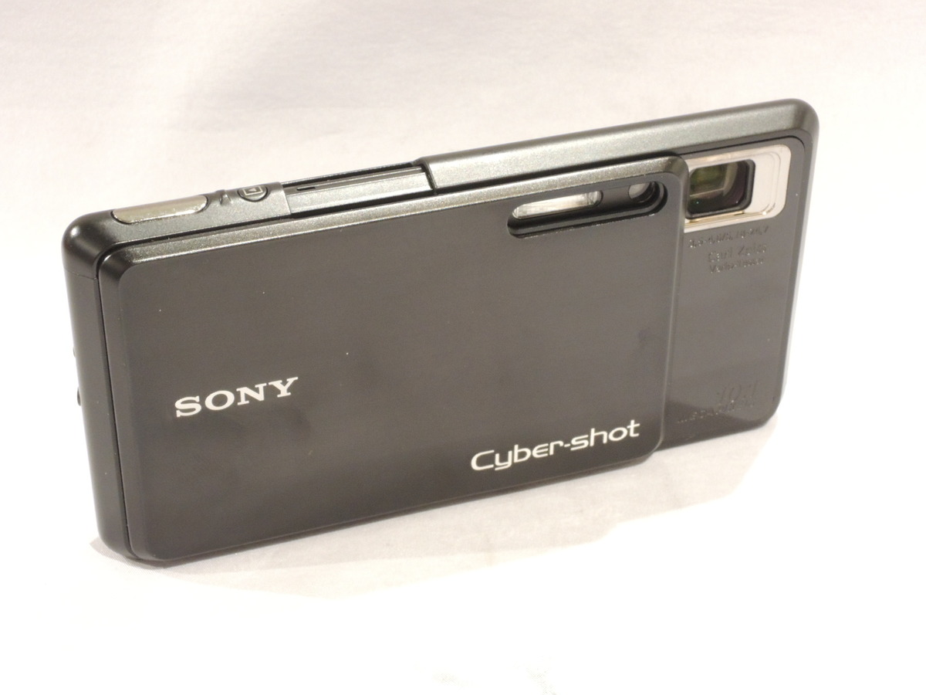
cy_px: 348
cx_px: 463
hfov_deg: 25.3
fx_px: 2060
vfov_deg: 19.1
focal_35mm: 77
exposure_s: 1/20
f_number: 7.5
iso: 800
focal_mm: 13.8
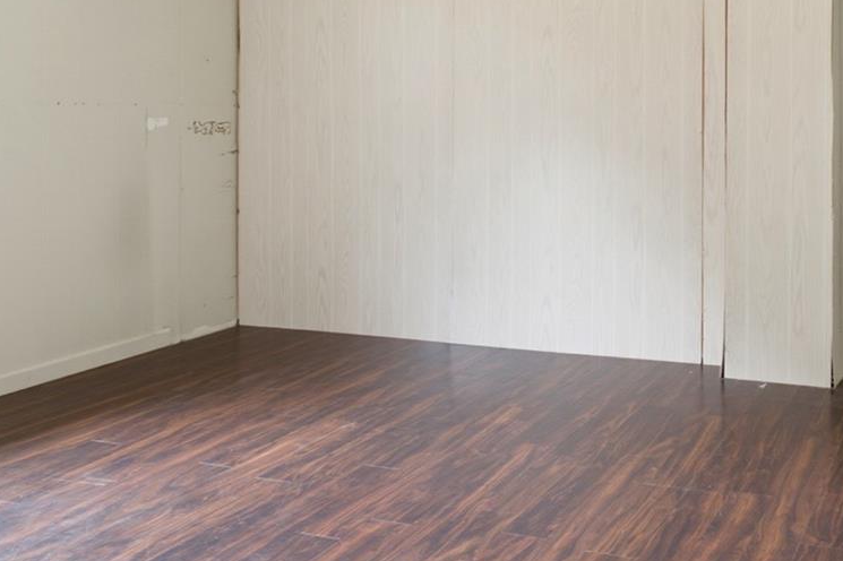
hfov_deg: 43.6
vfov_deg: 29.6
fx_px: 1030
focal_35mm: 44
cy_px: 91
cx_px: 593
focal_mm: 11
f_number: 8
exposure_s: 2
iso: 320
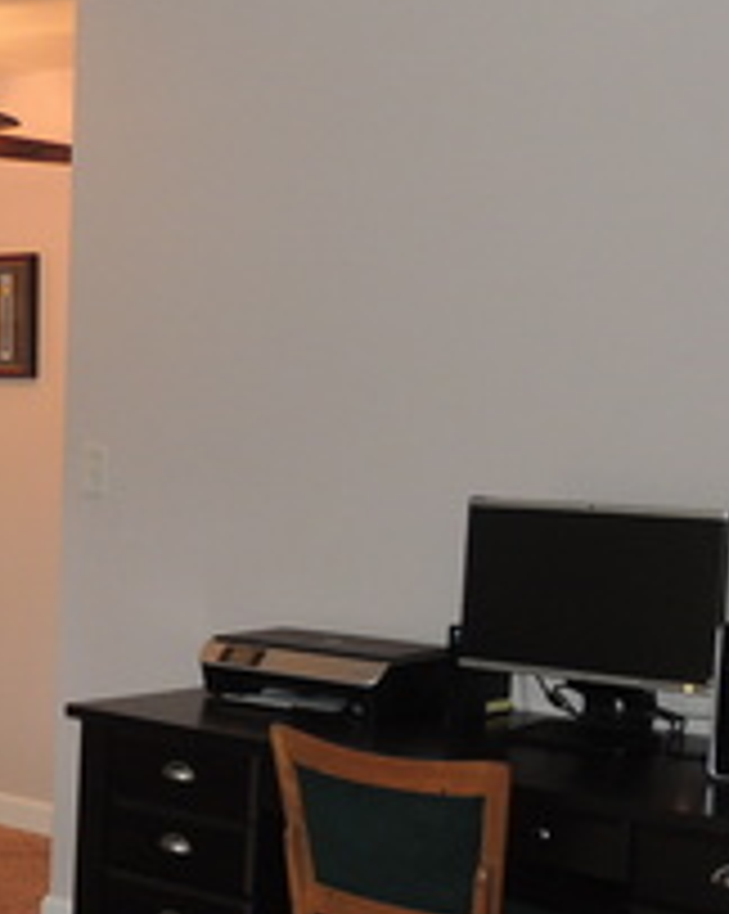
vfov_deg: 25.6
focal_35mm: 74
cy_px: 626
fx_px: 1999
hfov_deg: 19.2
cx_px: -198
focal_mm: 4.3
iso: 220
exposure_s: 1/30
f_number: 2.8
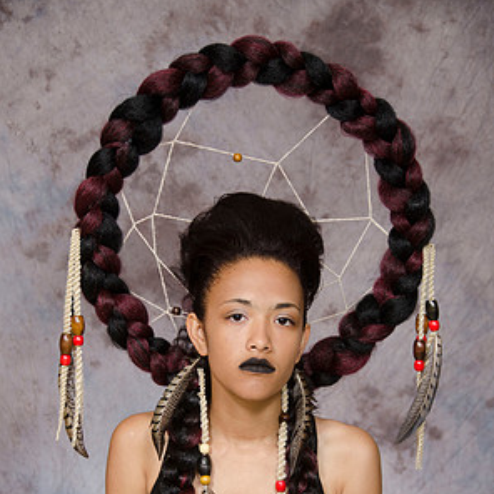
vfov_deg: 14.5
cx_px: 247
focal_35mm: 120
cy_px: 369
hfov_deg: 14.5
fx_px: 1937
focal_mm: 62
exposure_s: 1/125
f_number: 5.6
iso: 200
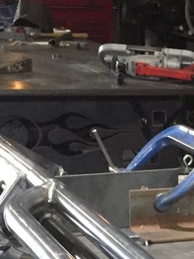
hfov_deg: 12.8
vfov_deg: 15.2
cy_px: 456
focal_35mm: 113
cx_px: 226
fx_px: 845
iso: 250
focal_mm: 4.15
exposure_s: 1/30
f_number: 2.2
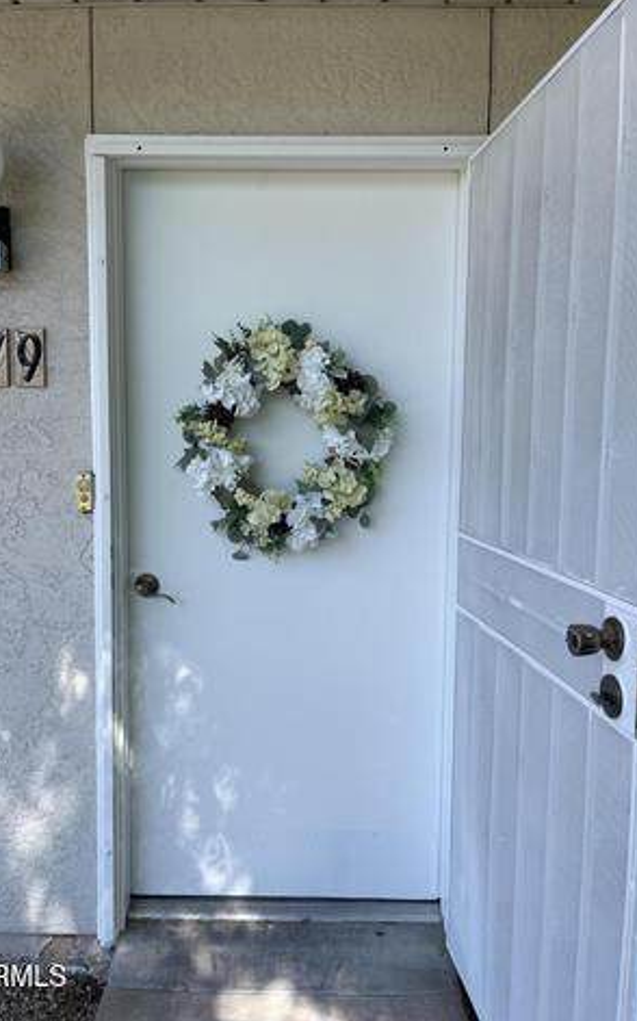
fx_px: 751
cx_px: 277
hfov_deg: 45.9
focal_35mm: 27
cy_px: 503
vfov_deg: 68.4
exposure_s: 1/962
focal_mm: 5.1
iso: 32
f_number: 1.6
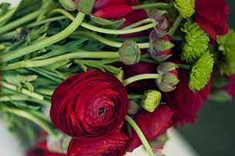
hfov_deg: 20.1
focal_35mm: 99
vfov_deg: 13.8
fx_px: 646
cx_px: 14
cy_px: 80
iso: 200
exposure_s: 1/2000
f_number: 1.4
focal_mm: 50
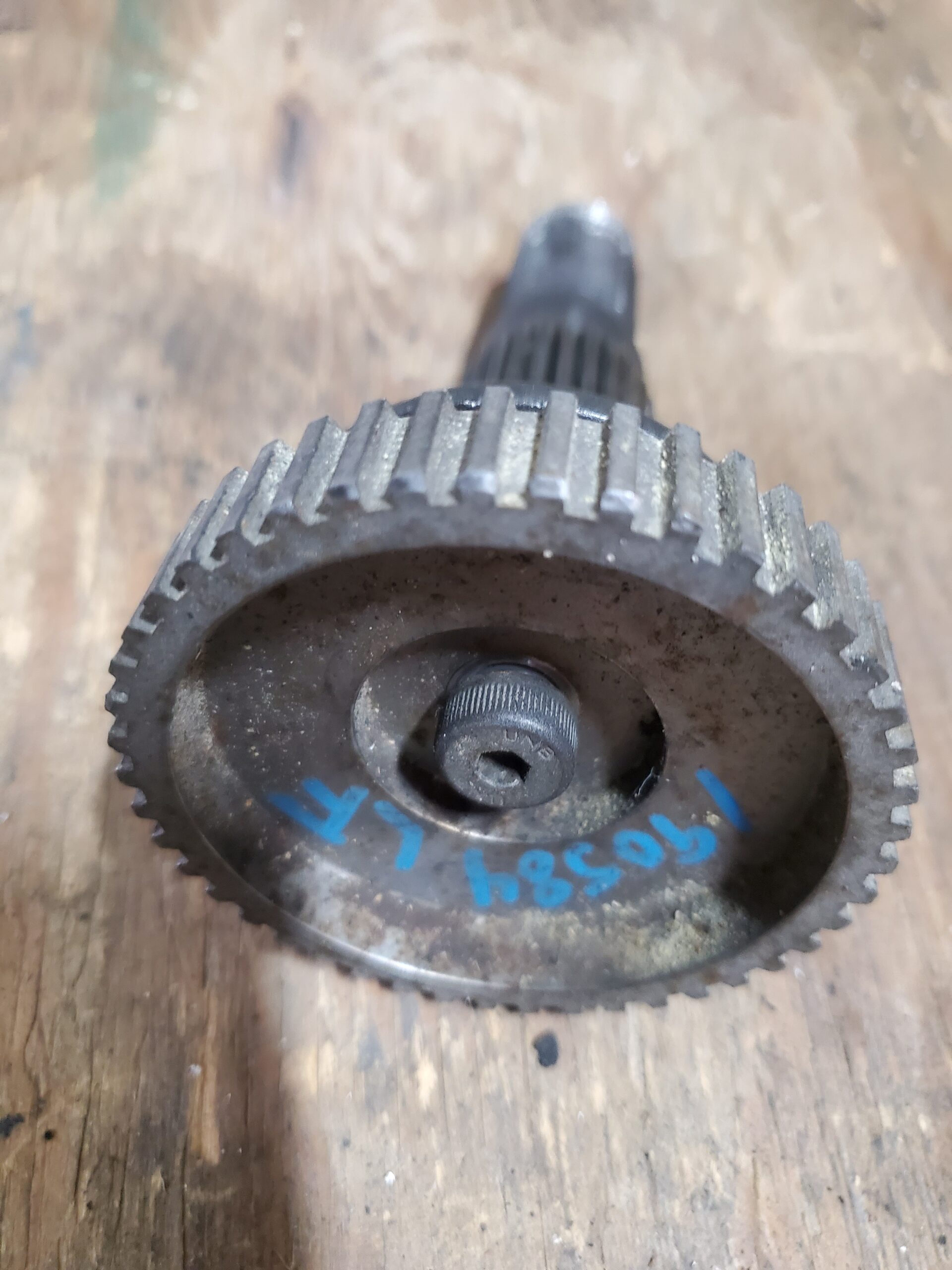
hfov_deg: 53.1
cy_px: 635
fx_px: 953
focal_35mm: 26
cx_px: 476
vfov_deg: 67.3
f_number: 1.5
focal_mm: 4.3
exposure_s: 1/40
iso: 640
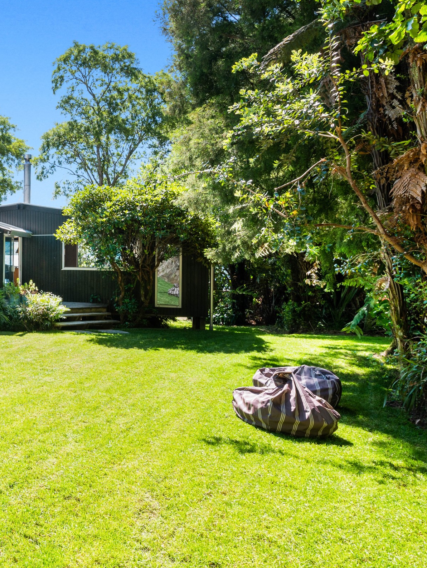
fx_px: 477
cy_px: 251
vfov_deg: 61.5
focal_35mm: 29
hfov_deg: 35.8
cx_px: -104
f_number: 7.1
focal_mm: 15
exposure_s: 1/160
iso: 200
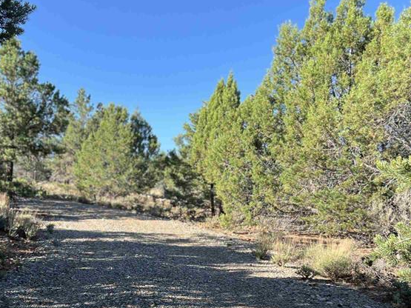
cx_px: 125
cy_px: 255
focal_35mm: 48
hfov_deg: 39.0
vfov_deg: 29.4
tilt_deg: -0.1
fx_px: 570
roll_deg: -2.2
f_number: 1.5
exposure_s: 1/1089
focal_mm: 5.7
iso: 50
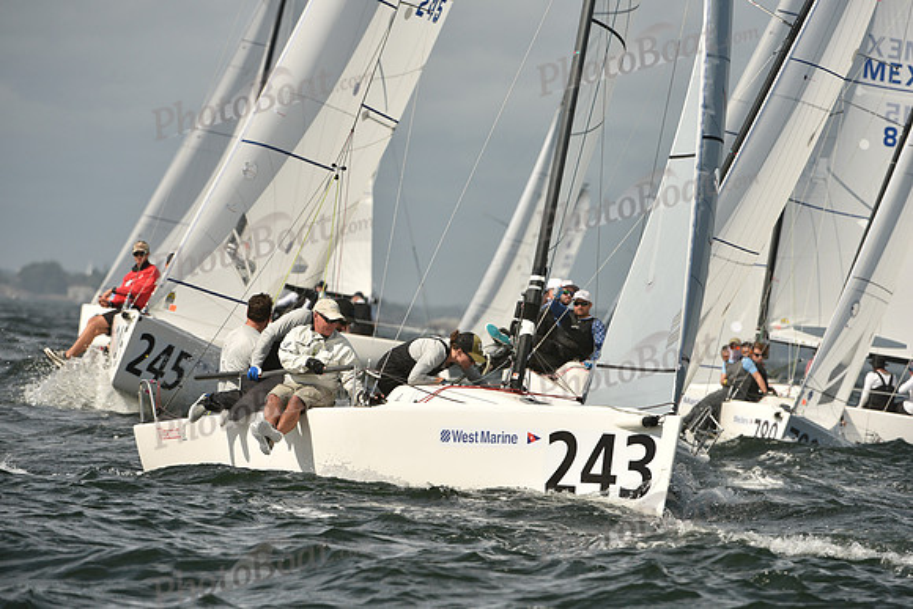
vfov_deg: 3.8
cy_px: 304
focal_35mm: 360
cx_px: 456
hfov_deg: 5.7
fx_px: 9132
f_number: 8
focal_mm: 360
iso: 320
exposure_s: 1/1600
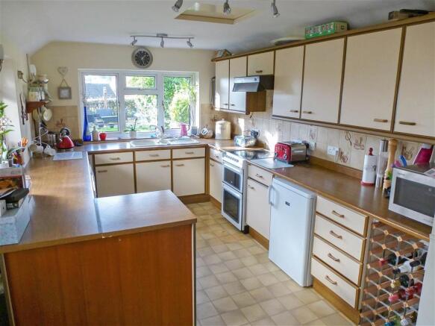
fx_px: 302
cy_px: 163
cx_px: 218
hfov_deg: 71.6
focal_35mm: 24
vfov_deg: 56.8
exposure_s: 1/60
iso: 160
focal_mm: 4.3
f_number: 3.3
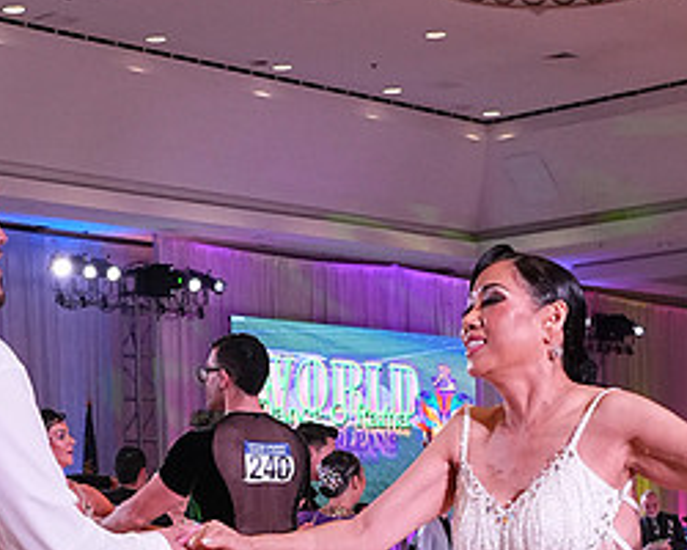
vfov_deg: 15.1
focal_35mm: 98
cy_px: 693
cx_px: 298
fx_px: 1993
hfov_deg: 19.6
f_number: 5
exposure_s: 1/400
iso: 3200
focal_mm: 30
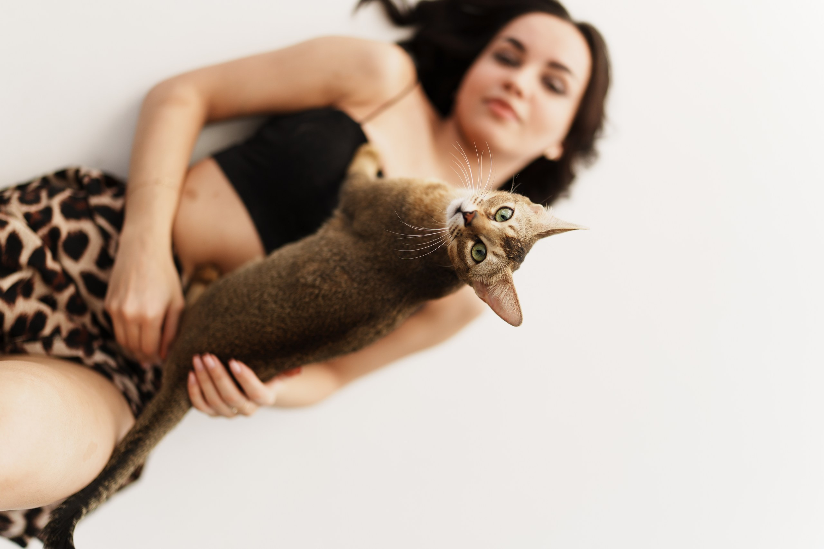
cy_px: 274
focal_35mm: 35
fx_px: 801
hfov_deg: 54.4
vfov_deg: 37.9
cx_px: 412
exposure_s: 1/320
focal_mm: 35
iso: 100
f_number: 1.2
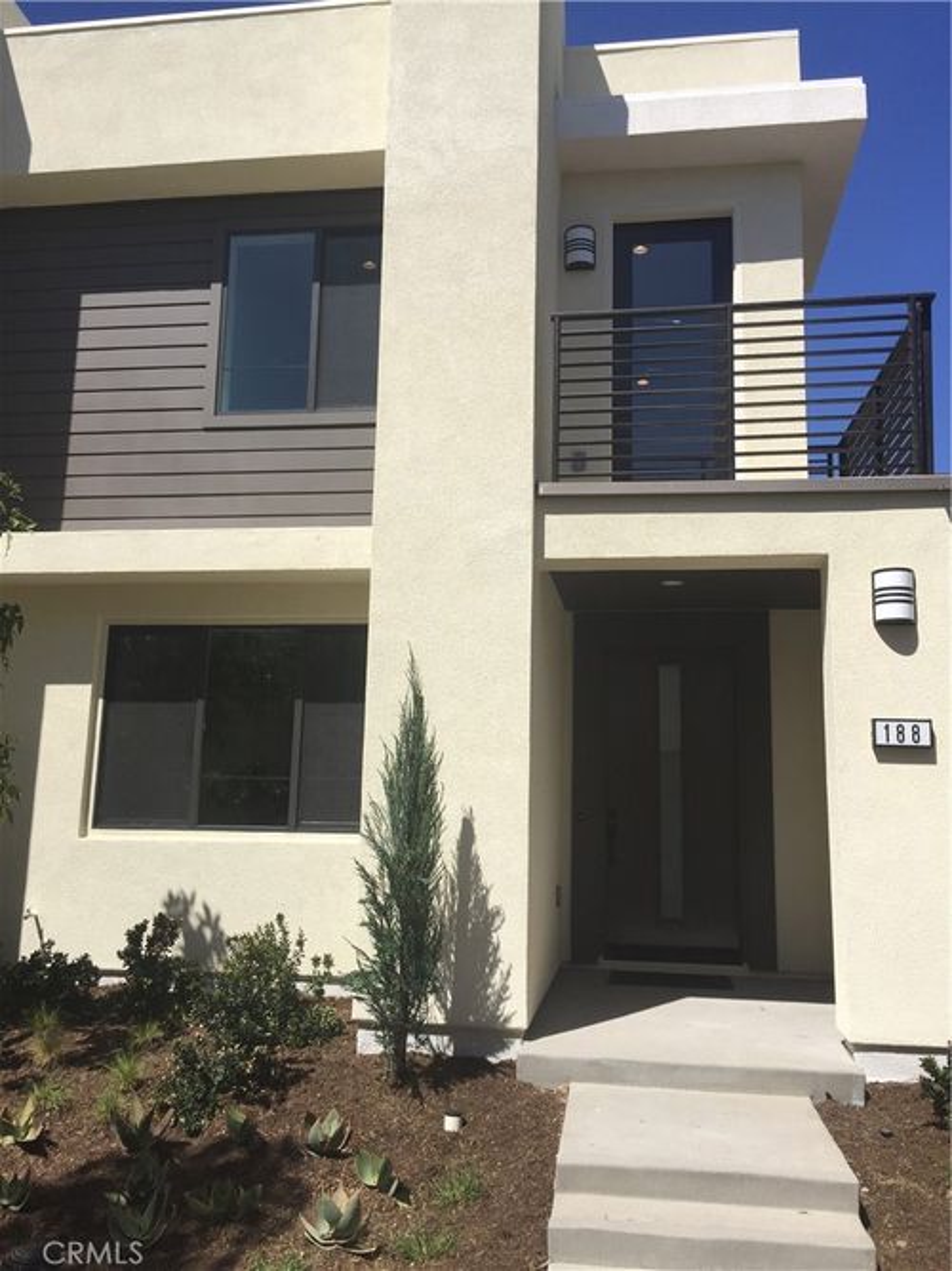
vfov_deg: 61.7
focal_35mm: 29
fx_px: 1064
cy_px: 636
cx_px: 476
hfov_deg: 48.2
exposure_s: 1/2475
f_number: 2.2
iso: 32
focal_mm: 4.15
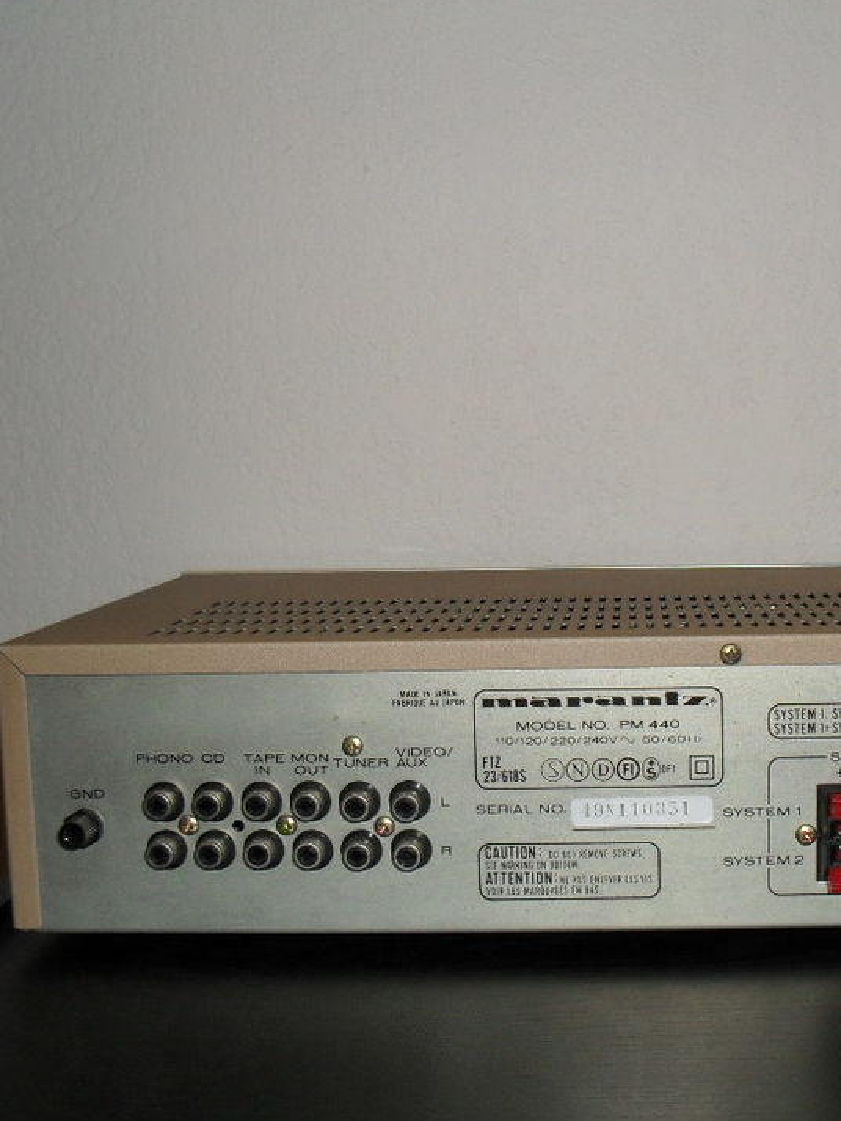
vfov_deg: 38.9
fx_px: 1586
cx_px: 672
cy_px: 581
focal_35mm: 49
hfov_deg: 29.0
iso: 200
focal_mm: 6.3
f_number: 3.2
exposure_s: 1/45
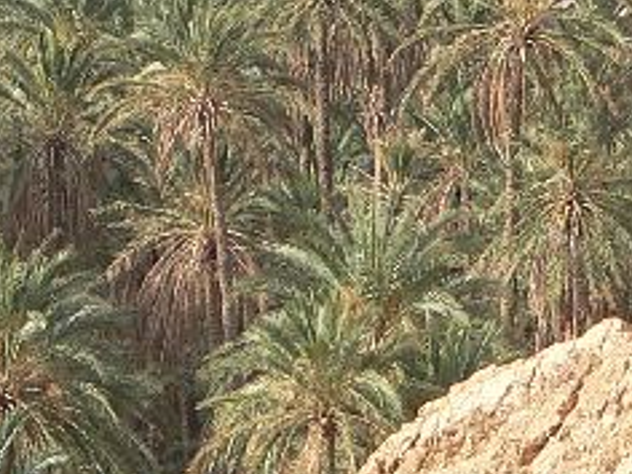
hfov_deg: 5.0
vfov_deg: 3.8
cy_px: 329
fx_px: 7193
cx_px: -161
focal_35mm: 394
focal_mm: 19.4
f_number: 4
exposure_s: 1/250
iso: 80
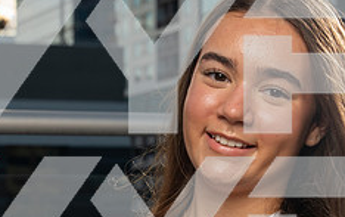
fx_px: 1591
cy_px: 235
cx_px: 220
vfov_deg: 7.7
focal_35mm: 169
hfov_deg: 12.4
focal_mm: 67
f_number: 9
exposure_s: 1/250
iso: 100
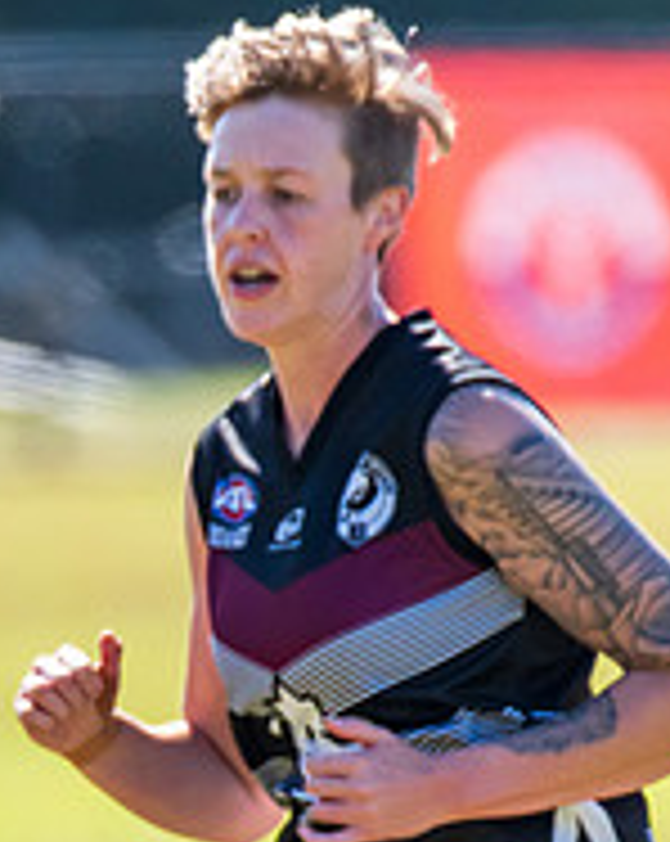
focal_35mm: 2197
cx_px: -74
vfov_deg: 0.9
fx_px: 54590
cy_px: 879
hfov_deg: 0.7
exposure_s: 1/2000
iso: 800
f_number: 6.3
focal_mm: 600
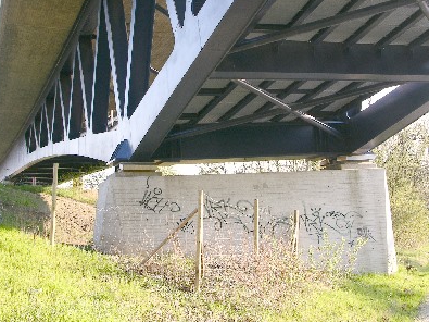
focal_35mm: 52
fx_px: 644
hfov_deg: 36.8
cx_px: 183
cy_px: 126
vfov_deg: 27.9
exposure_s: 1/46.9
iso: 50
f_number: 5
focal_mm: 8.9
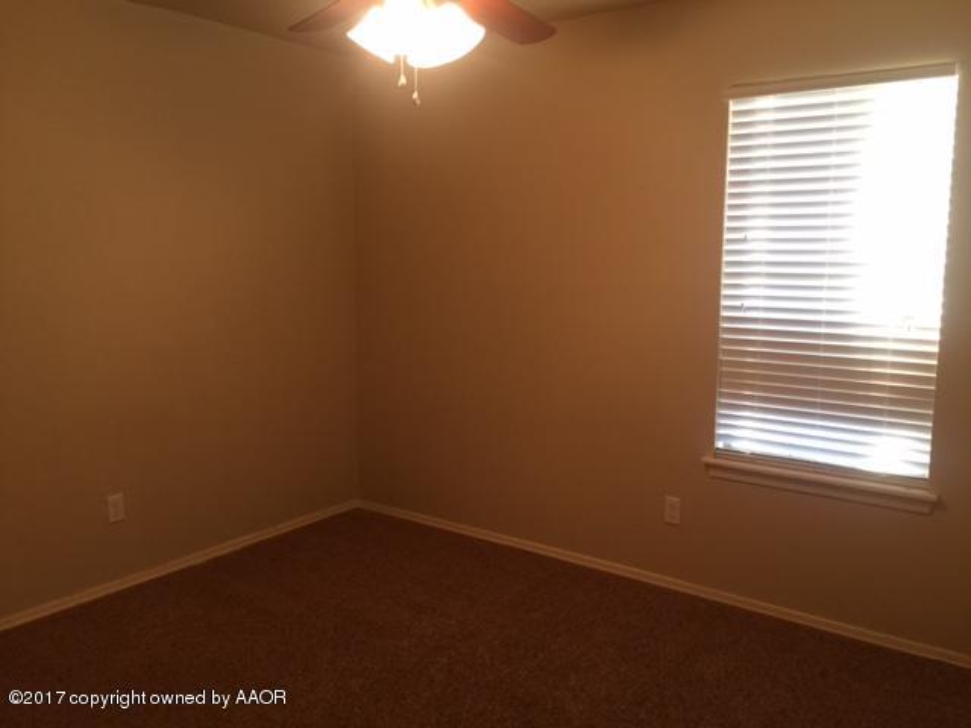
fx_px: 813
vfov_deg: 48.2
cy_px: 364
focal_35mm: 29
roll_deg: -0.4
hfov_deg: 61.7
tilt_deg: -7.4
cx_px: 486
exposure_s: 1/15
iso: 50
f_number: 2.2
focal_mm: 4.15
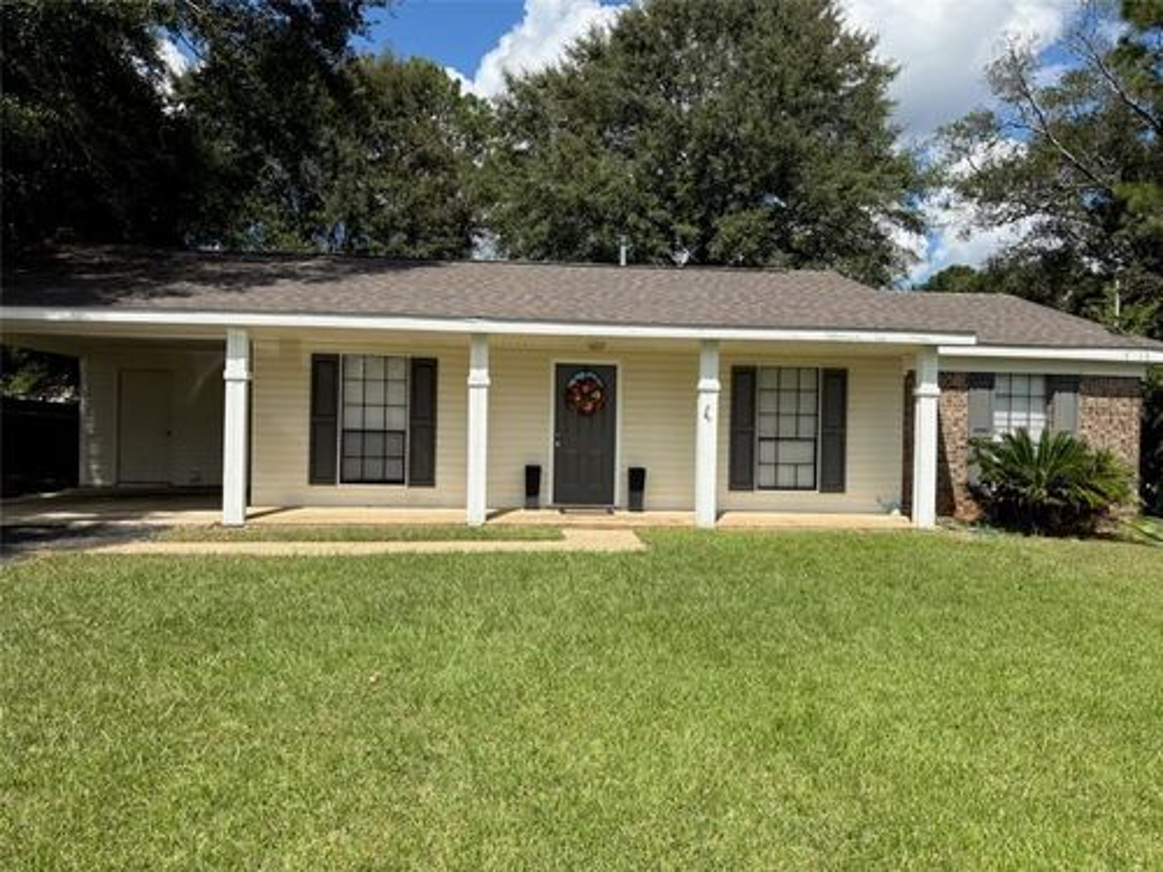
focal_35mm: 26
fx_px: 874
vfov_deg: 53.1
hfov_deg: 67.3
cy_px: 436
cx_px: 582
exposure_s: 1/3448
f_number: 1.6
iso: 50
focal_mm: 5.96
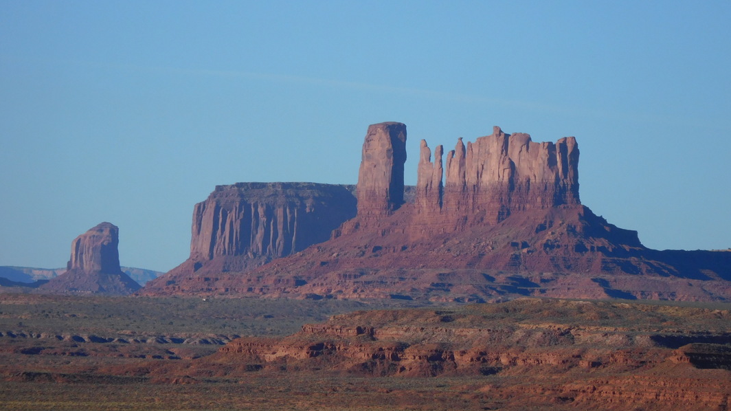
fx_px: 5930
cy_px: 154
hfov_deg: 7.1
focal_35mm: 306
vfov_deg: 4.0
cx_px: 366
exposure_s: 1/1000
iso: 125
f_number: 5.8
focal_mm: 50
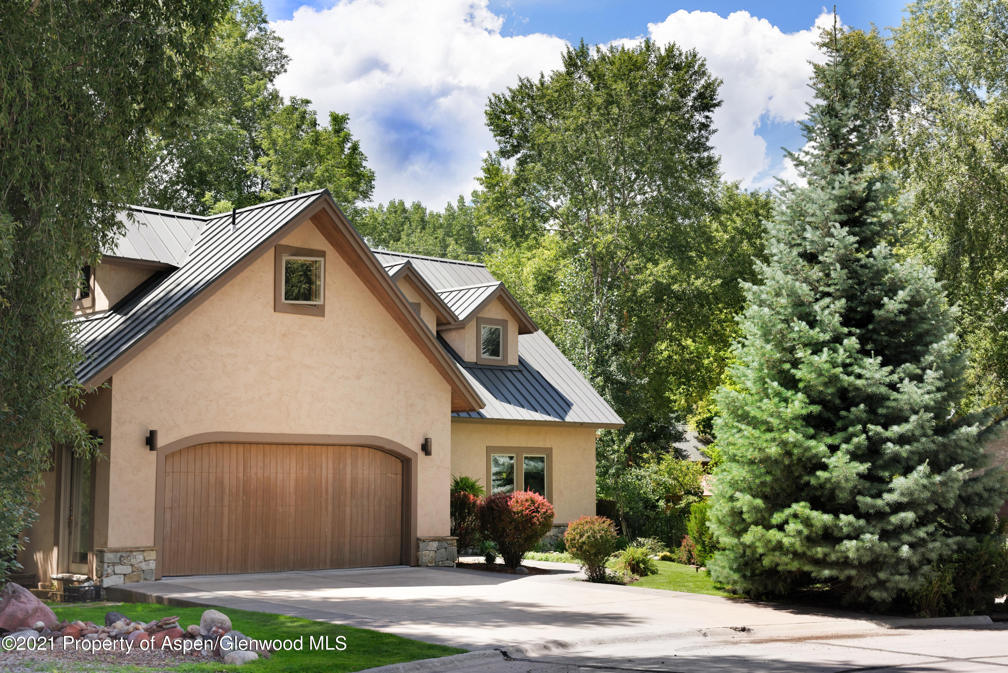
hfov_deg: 39.6
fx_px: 1400
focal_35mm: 50
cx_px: 504
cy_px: 336
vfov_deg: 27.0
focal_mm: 50
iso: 500
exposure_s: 1/125
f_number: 7.1
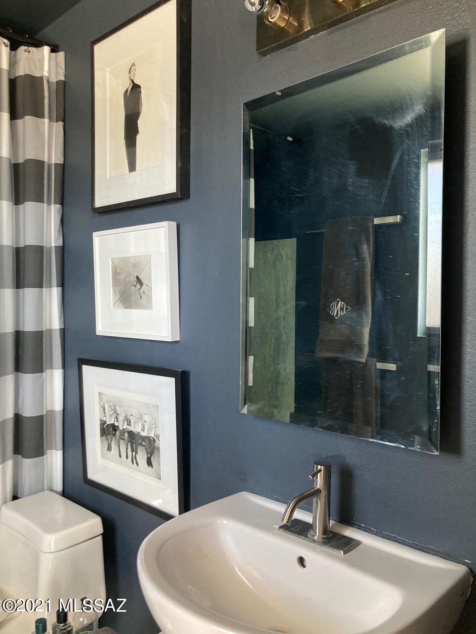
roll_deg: -1.3
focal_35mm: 28
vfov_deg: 63.4
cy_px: 317
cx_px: 238
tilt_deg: +0.1
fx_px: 513
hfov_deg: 49.7
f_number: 1.8
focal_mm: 3.99
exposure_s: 1/60
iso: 200
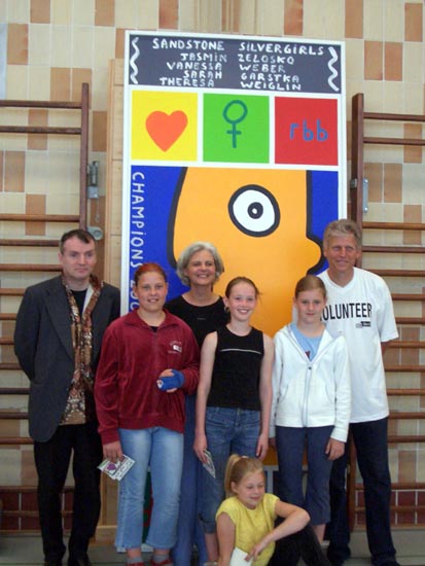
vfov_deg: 38.9
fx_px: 802
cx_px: 212
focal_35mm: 49
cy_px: 283
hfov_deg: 29.7
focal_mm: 8.2
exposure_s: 1/80
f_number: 3.1
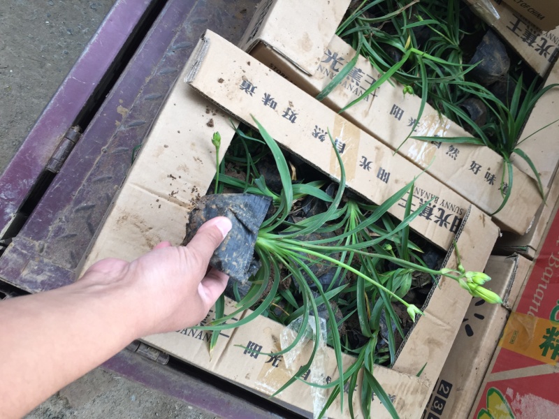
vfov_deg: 48.2
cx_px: 280
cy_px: 210
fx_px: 468
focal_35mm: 29
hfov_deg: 61.7
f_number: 2.2
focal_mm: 4.15
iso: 50
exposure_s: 1/100
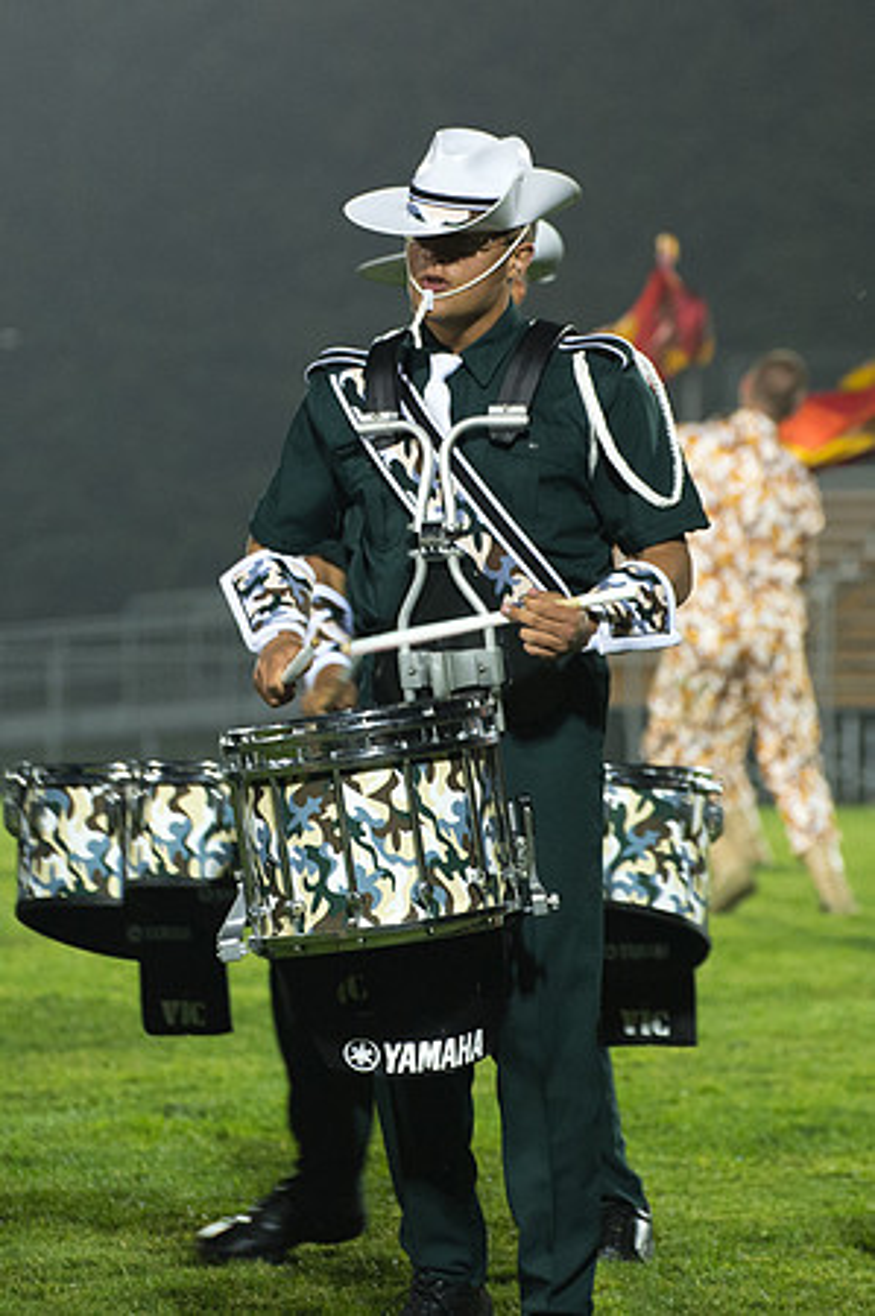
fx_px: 9001
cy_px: 577
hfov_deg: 5.6
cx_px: 493
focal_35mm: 246
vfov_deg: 8.4
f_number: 4.8
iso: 3600
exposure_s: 1/160
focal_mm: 145
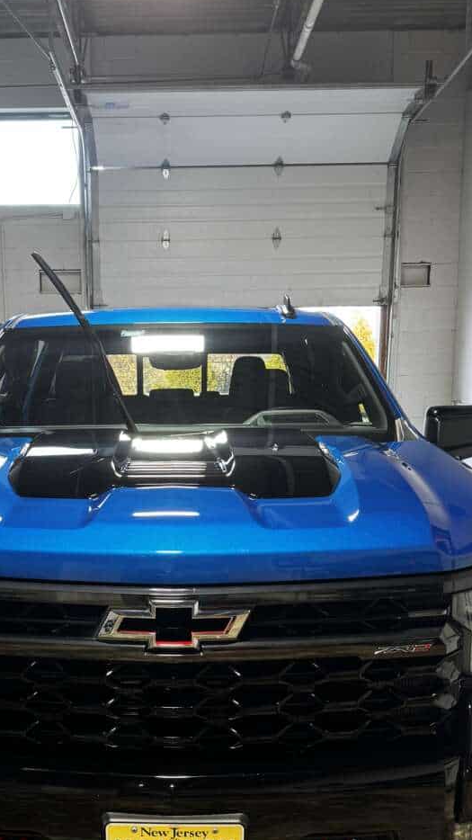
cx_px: 142
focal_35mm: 43
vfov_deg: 46.9
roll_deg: +1.4
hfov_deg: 27.5
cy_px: 535
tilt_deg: -10.0
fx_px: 957
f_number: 1.78
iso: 125
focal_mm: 6.76
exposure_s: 1/60
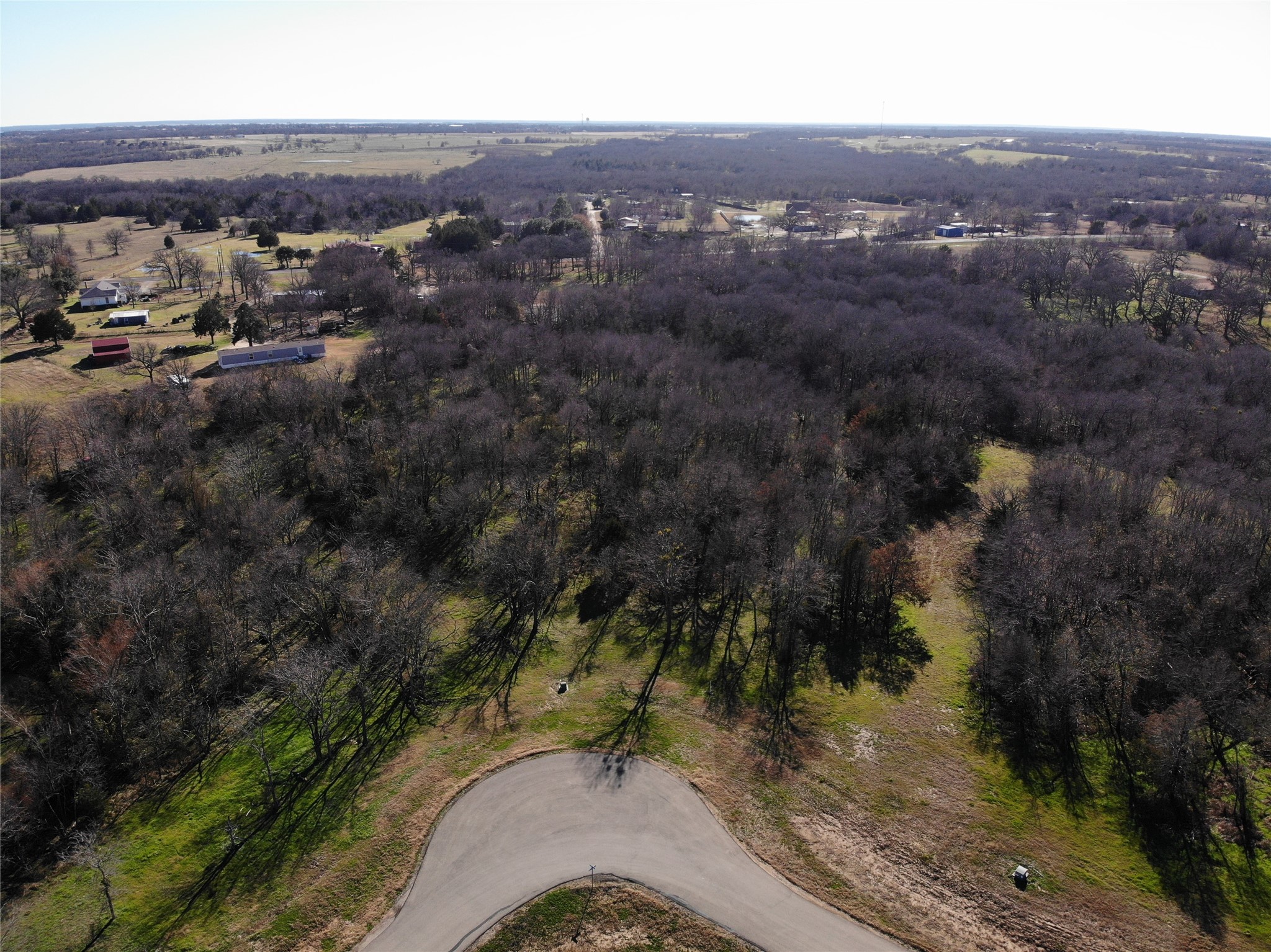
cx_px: 636
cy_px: 476
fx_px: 881
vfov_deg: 56.8
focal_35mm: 24
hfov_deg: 71.6
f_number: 2.8
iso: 112
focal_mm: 4.5
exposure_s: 1/934
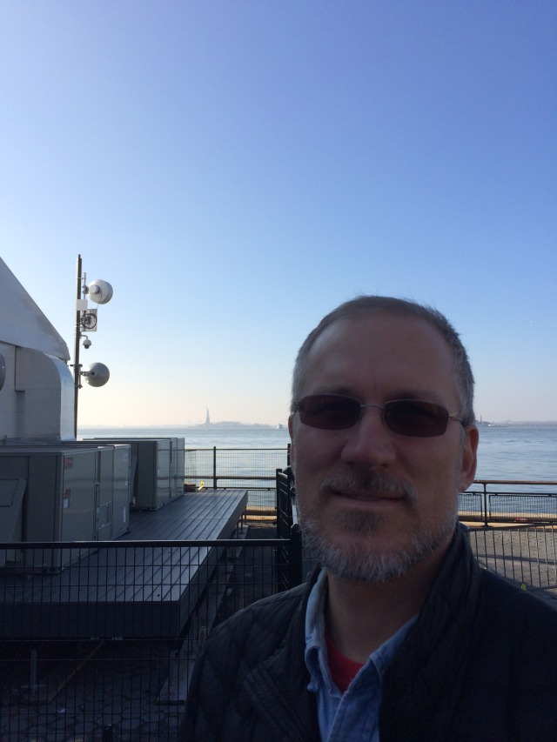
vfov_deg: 61.7
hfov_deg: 48.2
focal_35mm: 29
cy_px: 371
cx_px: 278
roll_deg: +1.1
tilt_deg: +3.7
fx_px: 622
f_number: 2.2
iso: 32
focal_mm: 4.15
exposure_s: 1/1866
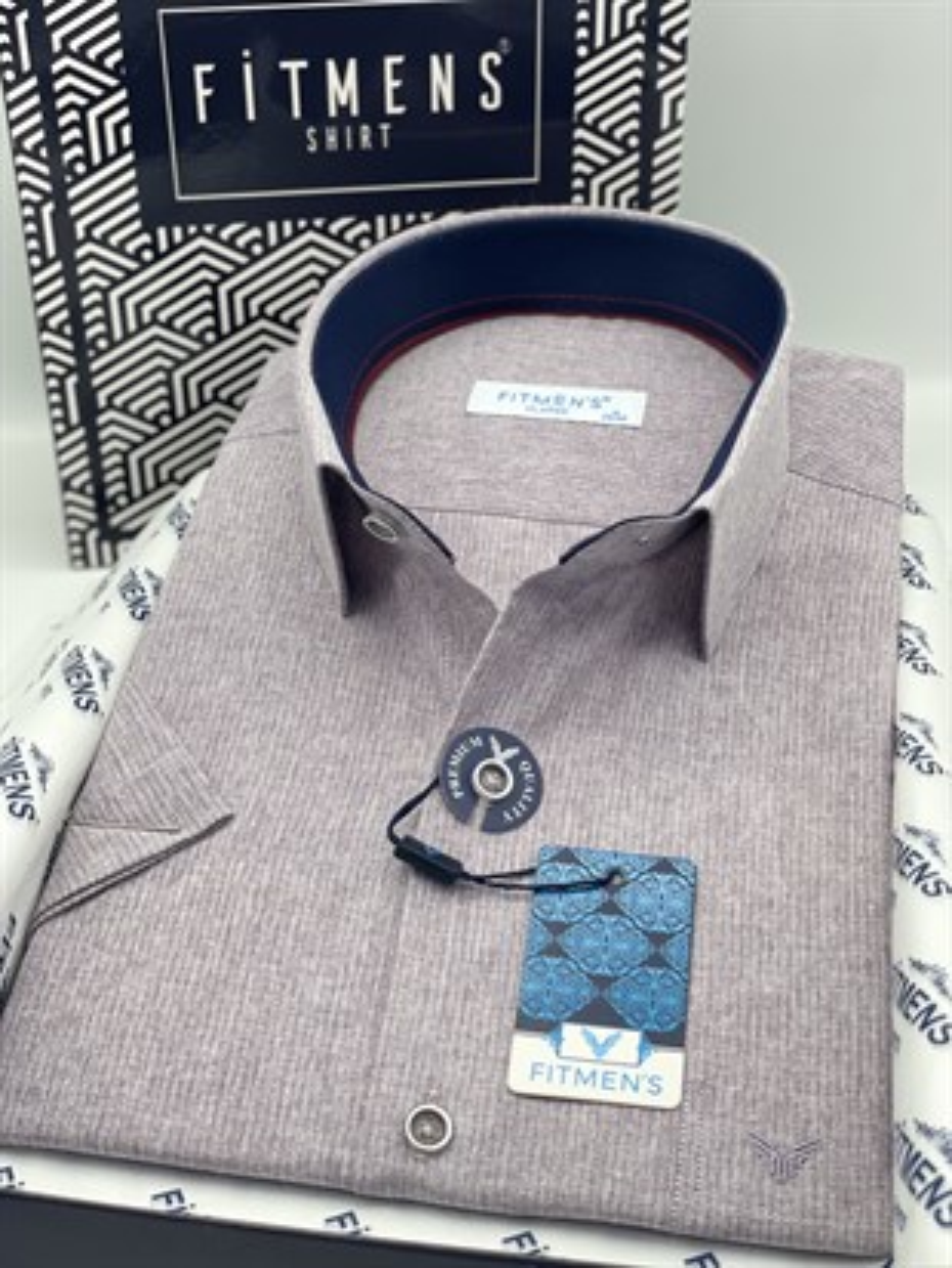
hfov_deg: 28.0
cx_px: 476
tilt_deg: -30.1
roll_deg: +1.0
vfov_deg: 36.8
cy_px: 634
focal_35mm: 52
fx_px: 1906
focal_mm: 6
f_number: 2
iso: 40
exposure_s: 1/122
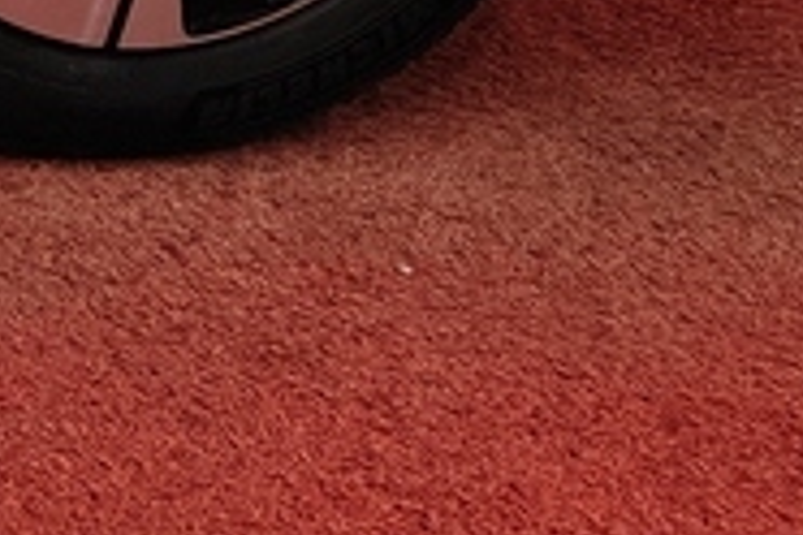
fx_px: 4305
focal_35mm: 193
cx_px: -1986
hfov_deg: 8.2
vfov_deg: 6.7
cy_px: -815
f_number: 1.8
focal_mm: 5.59
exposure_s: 1/100
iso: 64
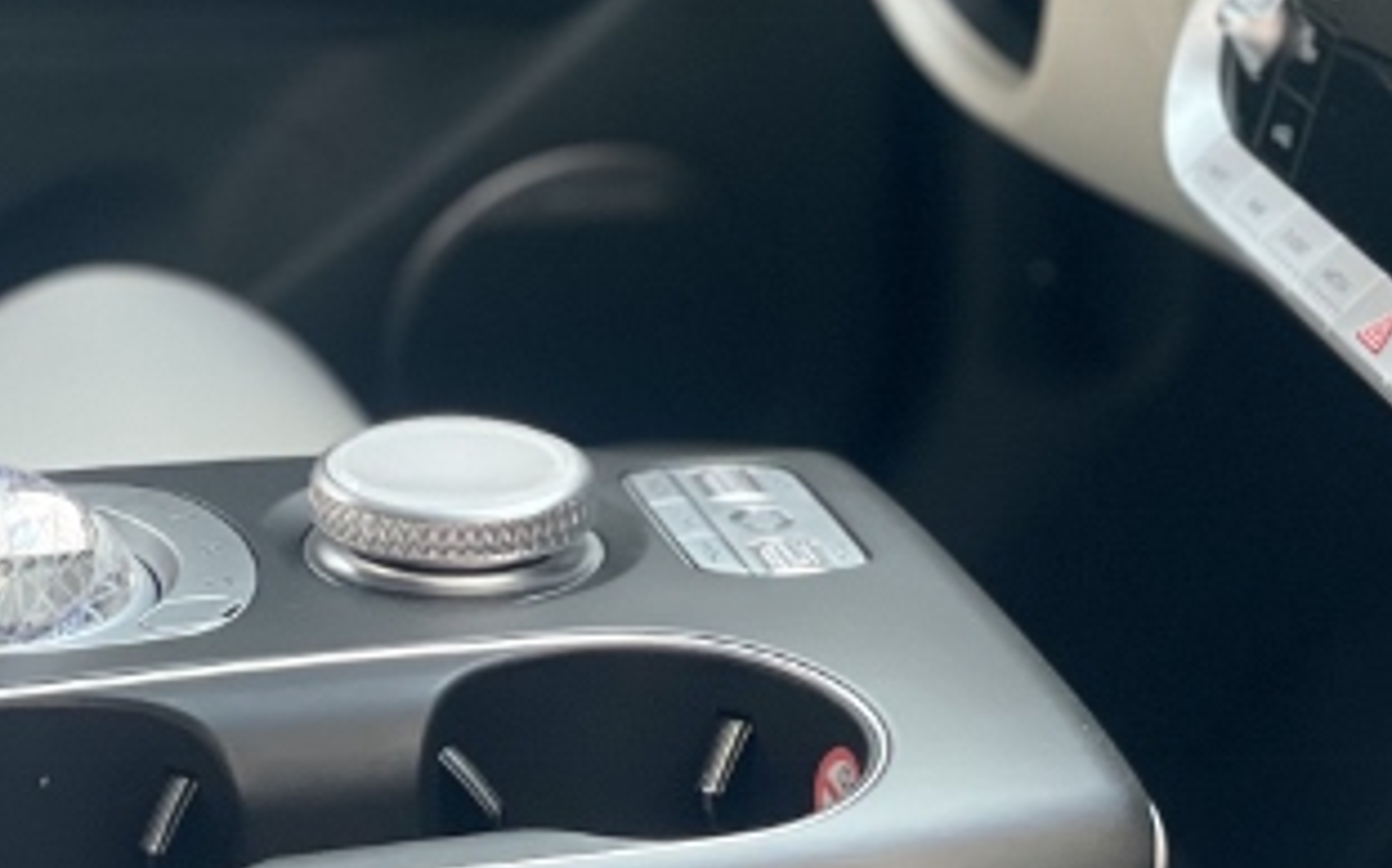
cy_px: 839
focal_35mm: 117
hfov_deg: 17.8
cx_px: 797
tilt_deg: -26.5
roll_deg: -2.1
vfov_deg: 11.1
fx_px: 4436
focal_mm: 6
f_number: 2
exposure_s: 1/122
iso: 200
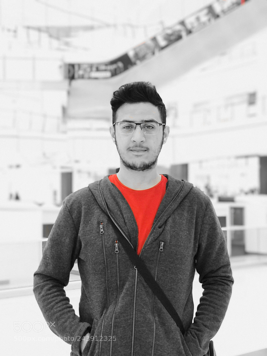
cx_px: 134
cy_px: 178
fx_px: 586
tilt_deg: +1.2
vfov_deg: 33.8
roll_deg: +0.4
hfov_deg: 25.7
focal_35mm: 57
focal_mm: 6.6
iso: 400
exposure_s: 1/50
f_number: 2.8
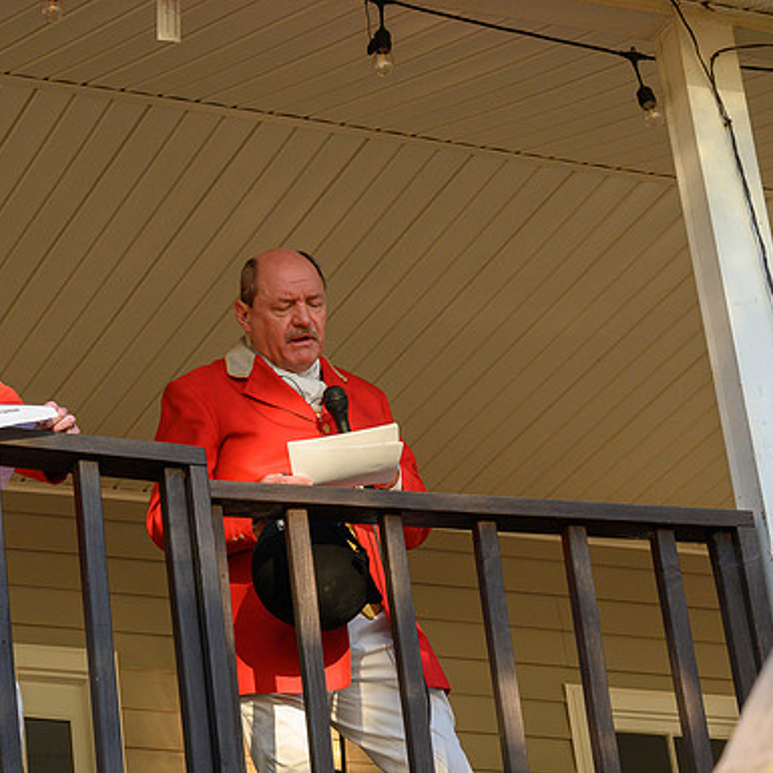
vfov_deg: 14.0
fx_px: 3158
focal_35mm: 125
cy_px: 386
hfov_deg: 13.9
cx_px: 209
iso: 900
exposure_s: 1/100
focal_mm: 65
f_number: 8
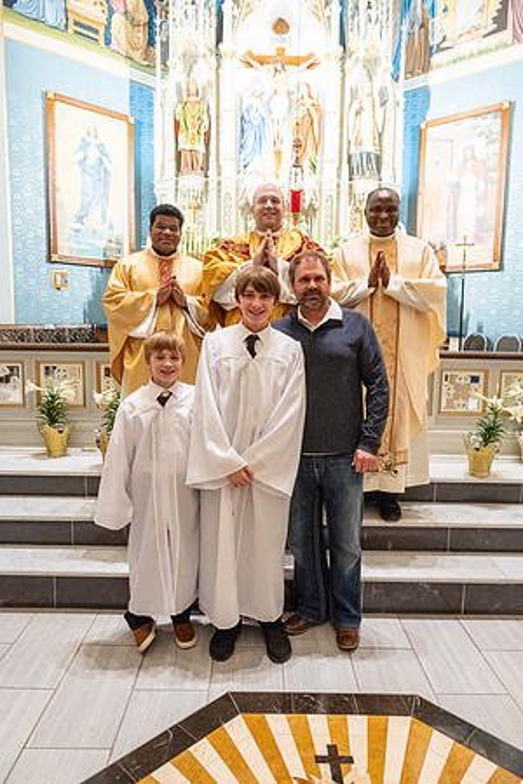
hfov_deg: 50.4
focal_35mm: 26
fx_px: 556
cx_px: 262
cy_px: 392
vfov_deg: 70.4
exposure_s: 1/60
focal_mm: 25.5
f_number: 8
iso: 5000
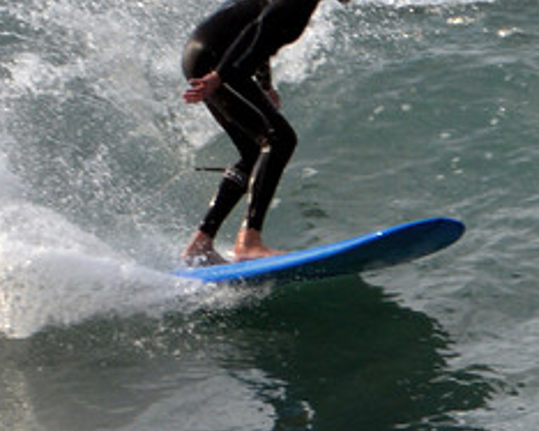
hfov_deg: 1.5
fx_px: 20379
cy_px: 177
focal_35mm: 1278
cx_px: 562
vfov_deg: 1.2
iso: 400
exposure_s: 1/1000
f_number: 5.6
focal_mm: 550
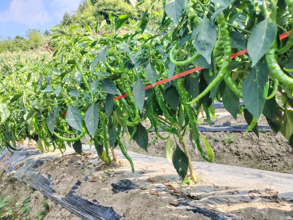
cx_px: 146
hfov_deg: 71.6
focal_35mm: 24
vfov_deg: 56.8
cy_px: 110
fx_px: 203
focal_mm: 5.25
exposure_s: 1/900
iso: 572
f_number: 1.75
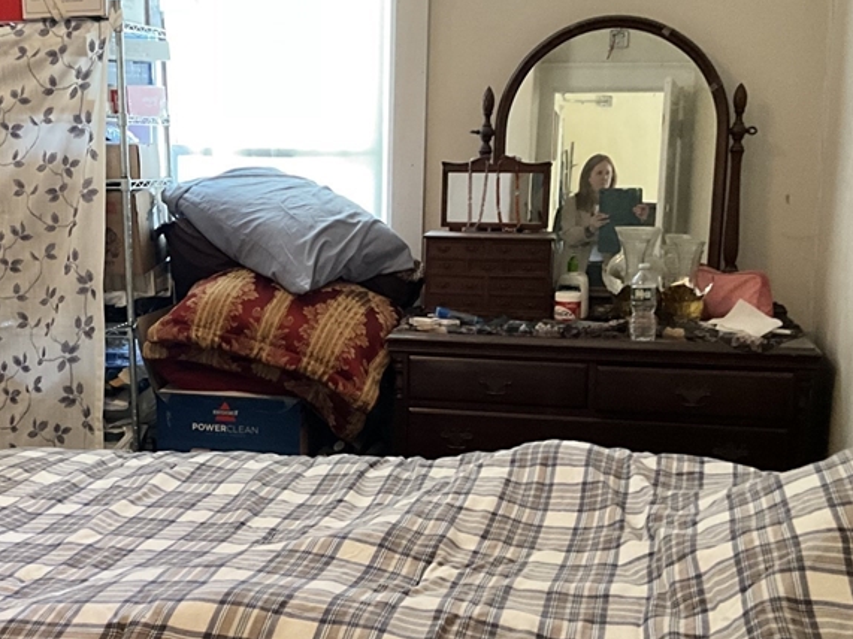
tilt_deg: -10.2
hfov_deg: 36.6
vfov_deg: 27.9
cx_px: 309
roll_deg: +0.2
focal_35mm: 52
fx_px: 1281
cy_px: 403
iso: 320
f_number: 1.8
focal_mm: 3
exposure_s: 1/40
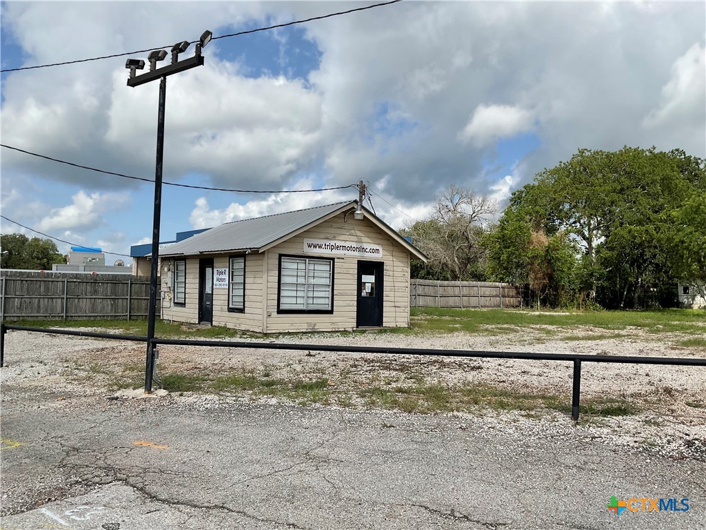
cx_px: 353
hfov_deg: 61.7
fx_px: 591
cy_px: 265
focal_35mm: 29
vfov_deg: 48.2
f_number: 1.8
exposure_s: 1/3322
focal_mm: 3
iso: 16
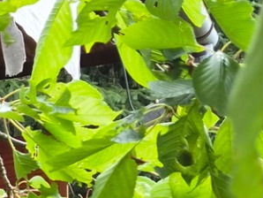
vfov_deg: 9.8
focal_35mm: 148
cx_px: -369
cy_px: 290
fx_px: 1125
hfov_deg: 11.2
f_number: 1.8
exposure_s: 1/180
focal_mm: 5.4
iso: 32
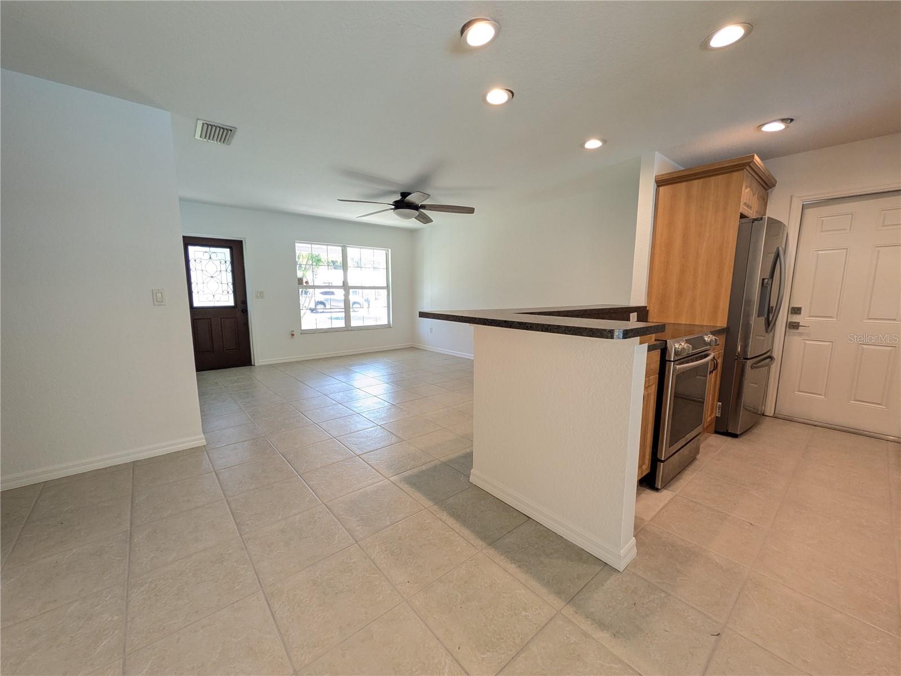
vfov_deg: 85.7
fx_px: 364
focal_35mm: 14
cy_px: 338
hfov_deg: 102.1
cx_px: 450
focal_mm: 1.83
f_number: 2.2
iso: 133
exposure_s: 1/60
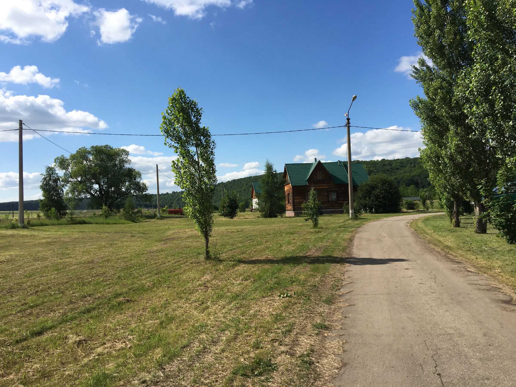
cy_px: 194
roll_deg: +2.2
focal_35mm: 29
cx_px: 258
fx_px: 432
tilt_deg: +1.4
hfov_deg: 61.7
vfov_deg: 48.2
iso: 25
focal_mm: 4.15
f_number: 2.2
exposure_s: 1/2137
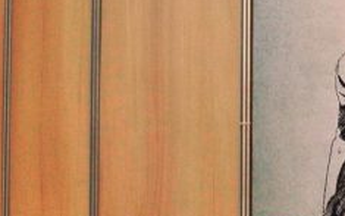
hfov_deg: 10.3
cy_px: 259
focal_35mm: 196
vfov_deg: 6.7
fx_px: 1843
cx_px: 548
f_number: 4.2
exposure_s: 1/60
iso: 360
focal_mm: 16.3
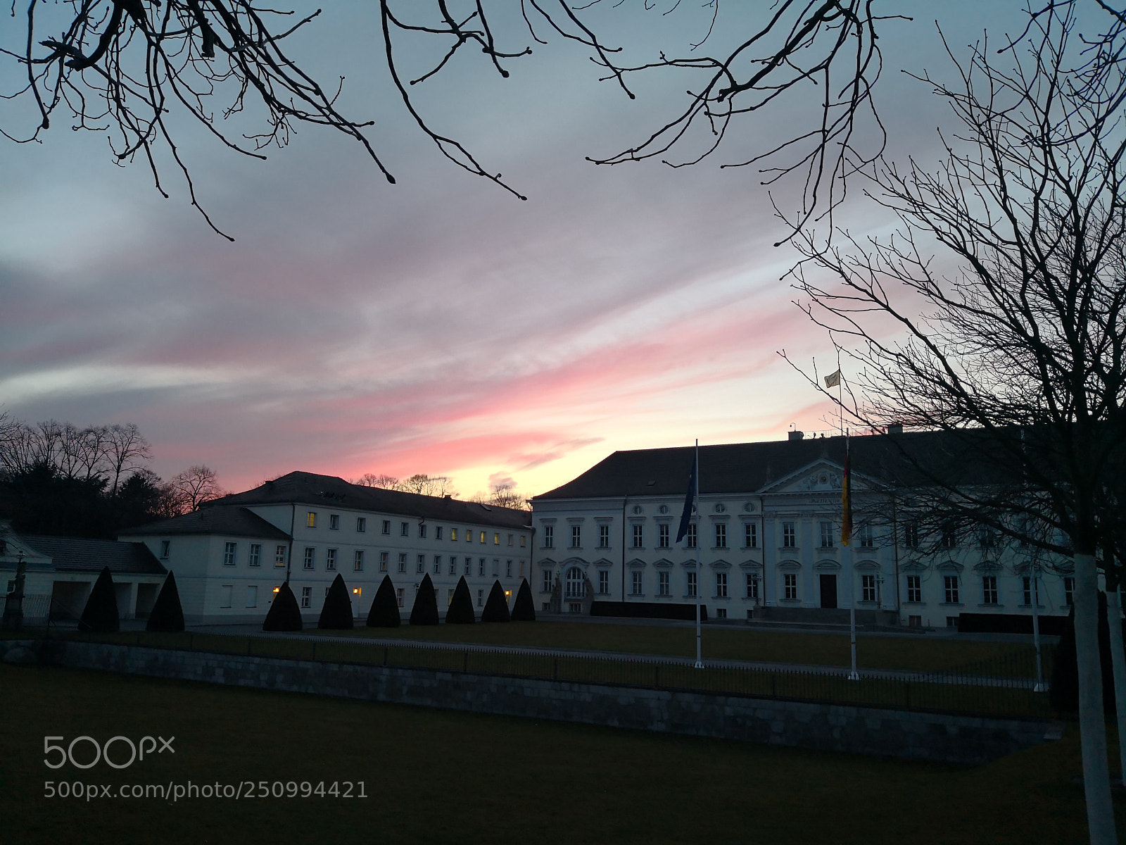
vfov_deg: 51.4
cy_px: 422
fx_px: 878
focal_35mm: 27
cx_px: 563
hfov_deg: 65.3
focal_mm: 3.95
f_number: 1.6
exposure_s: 1/100
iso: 100
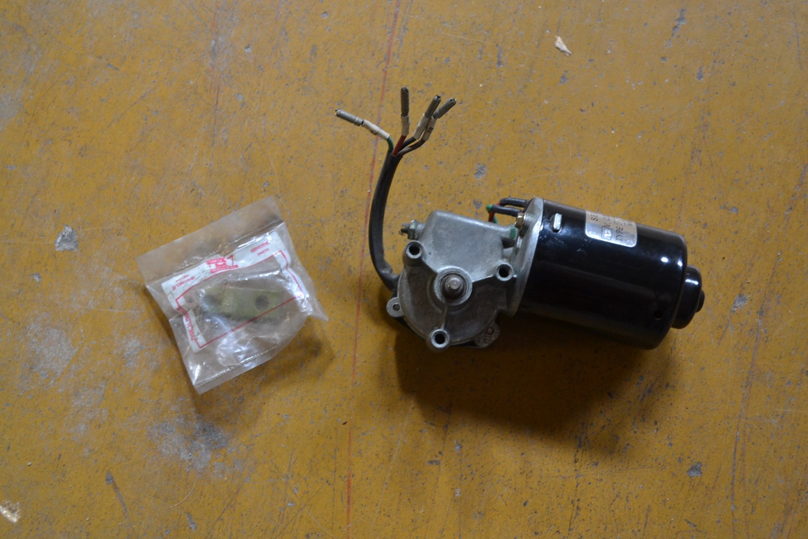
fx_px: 943
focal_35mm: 42
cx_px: 404
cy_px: 270
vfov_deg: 31.9
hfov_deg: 46.4
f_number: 4.5
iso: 1250
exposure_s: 1/60
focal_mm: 28
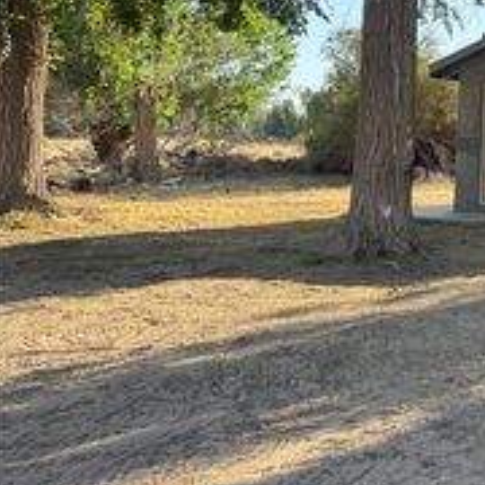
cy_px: 104
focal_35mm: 59
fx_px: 935
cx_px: 668
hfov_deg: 24.5
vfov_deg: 28.5
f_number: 1.78
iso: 80
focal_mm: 6.76
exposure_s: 1/773
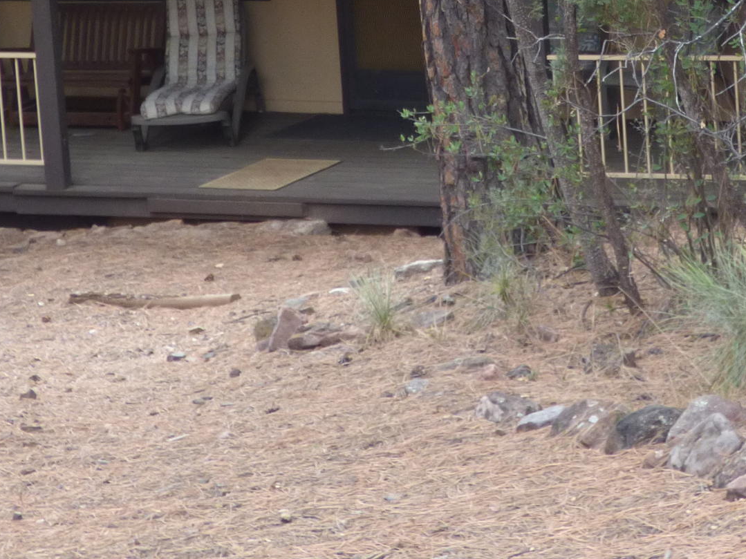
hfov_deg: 14.1
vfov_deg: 10.5
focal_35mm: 139
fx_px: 2995
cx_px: 595
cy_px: -156
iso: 125
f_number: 3.8
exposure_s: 1/60
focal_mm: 8.68
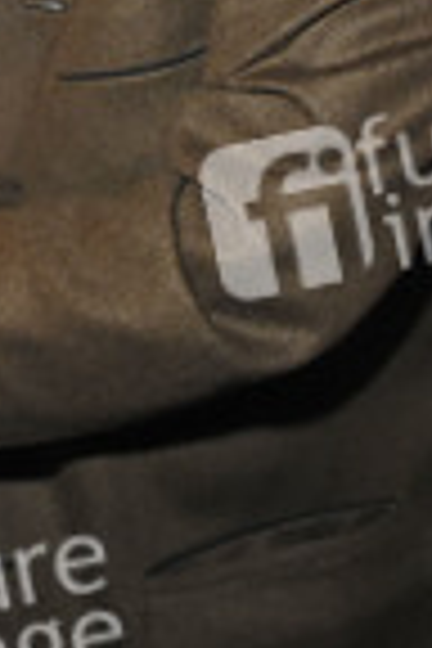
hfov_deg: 17.8
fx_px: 1350
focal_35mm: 75
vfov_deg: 25.4
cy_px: -32
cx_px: 22
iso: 3200
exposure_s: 1/60
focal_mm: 18
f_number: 6.3
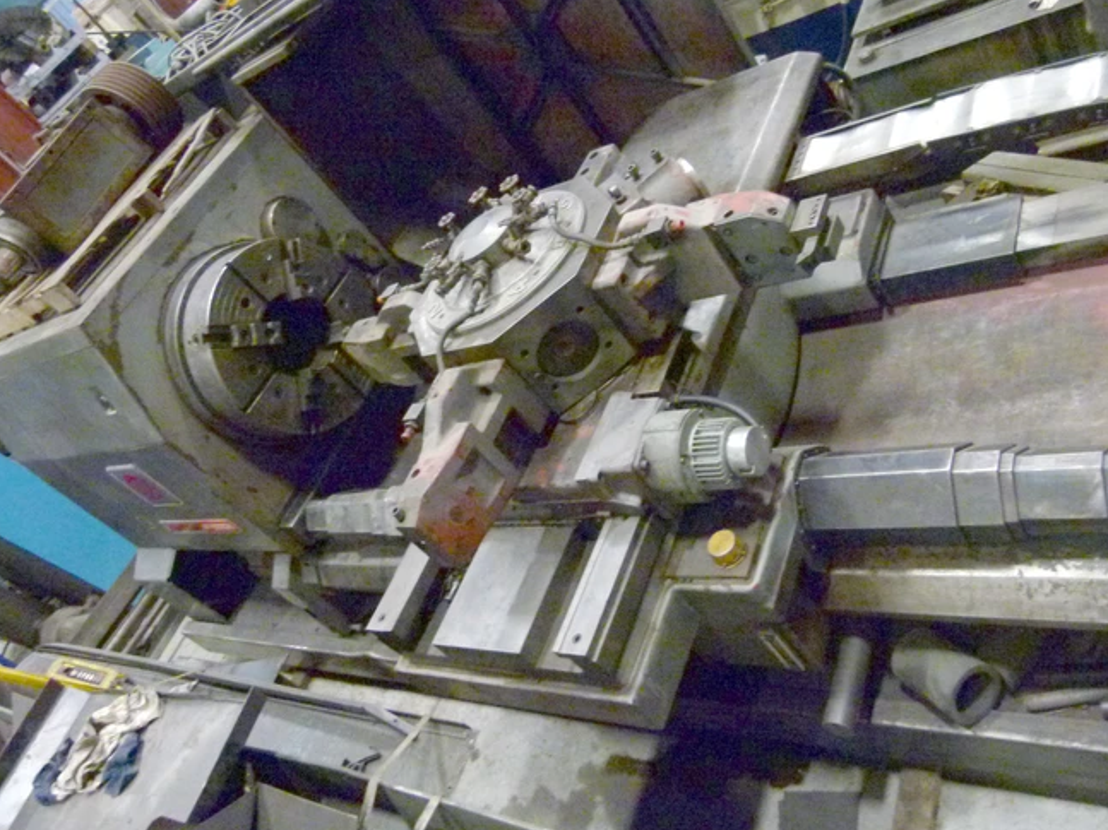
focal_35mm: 29
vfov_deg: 48.2
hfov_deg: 61.7
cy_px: 400
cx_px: 574
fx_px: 928
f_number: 2.8
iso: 400
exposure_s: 1/20
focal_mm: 4.5
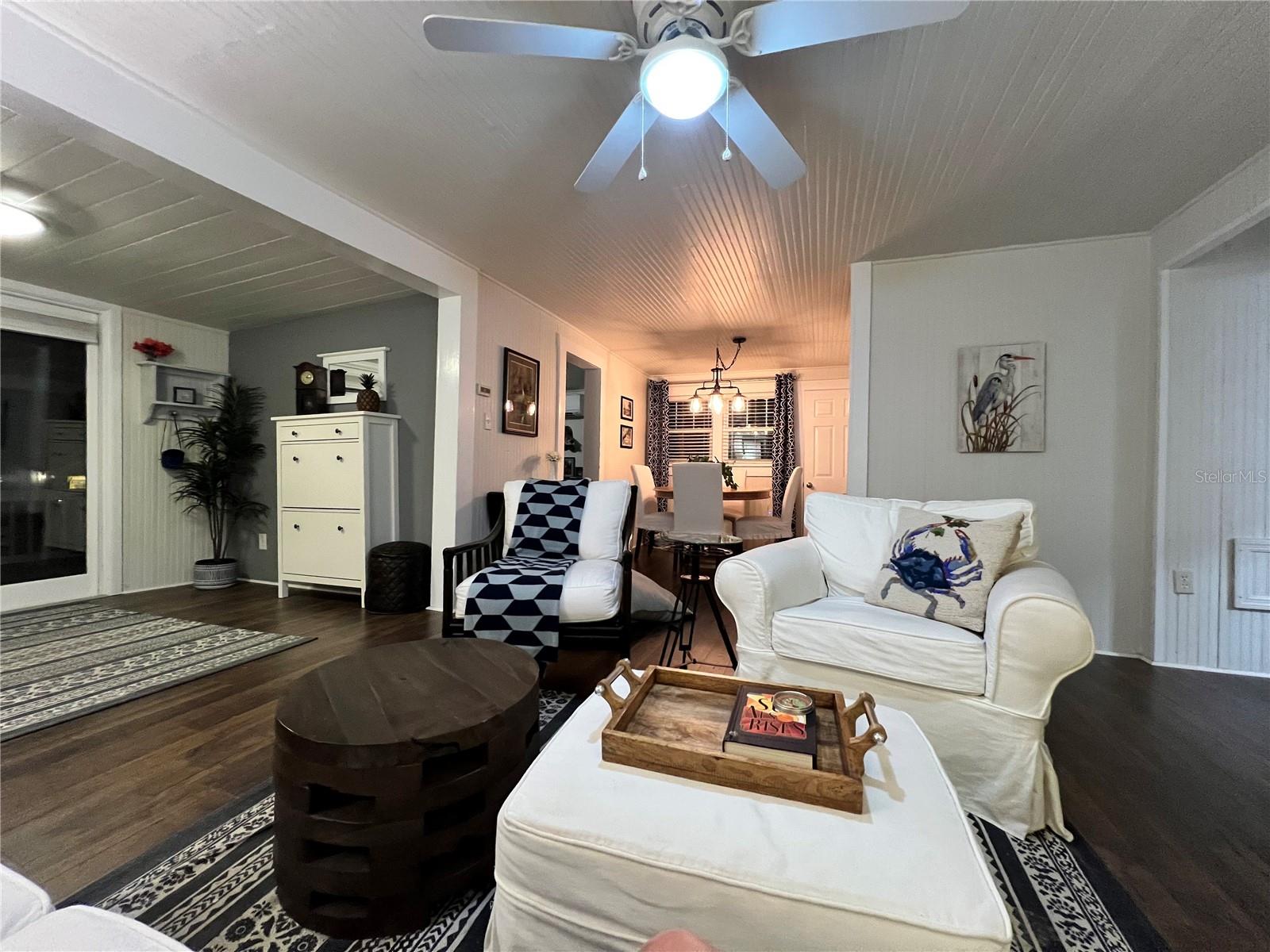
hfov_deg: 106.2
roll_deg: +0.2
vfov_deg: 89.9
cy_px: 476
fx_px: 477
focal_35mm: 13
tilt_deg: -0.6
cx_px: 635
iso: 500
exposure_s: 1/60
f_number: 1.8
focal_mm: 1.57
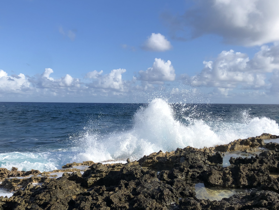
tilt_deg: -4.6
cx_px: 124
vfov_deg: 36.7
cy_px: 121
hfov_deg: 47.8
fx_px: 314
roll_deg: +0.1
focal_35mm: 39
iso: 20
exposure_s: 1/2525
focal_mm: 4
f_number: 1.8
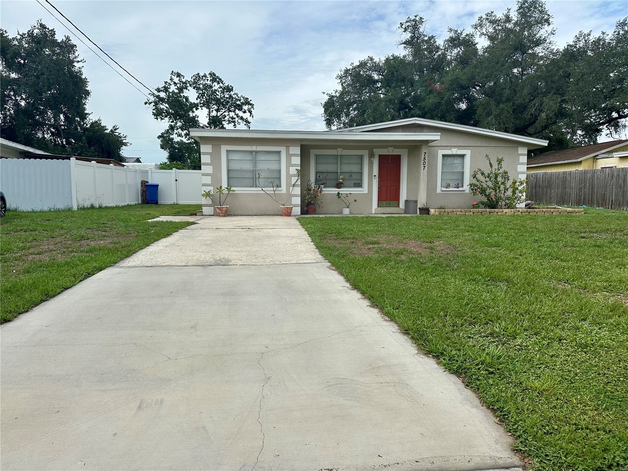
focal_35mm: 24
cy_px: 236
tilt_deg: -4.9
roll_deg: -0.3
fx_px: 435
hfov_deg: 71.6
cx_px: 314
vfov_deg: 56.8
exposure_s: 1/5848
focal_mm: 6.86
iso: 80
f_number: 1.78
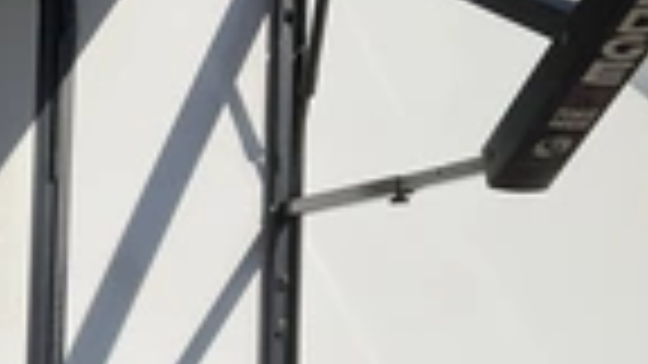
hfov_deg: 22.1
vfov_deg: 13.6
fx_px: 1512
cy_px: 360
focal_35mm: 88
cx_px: -153
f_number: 1.8
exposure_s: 1/4405
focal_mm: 3
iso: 25
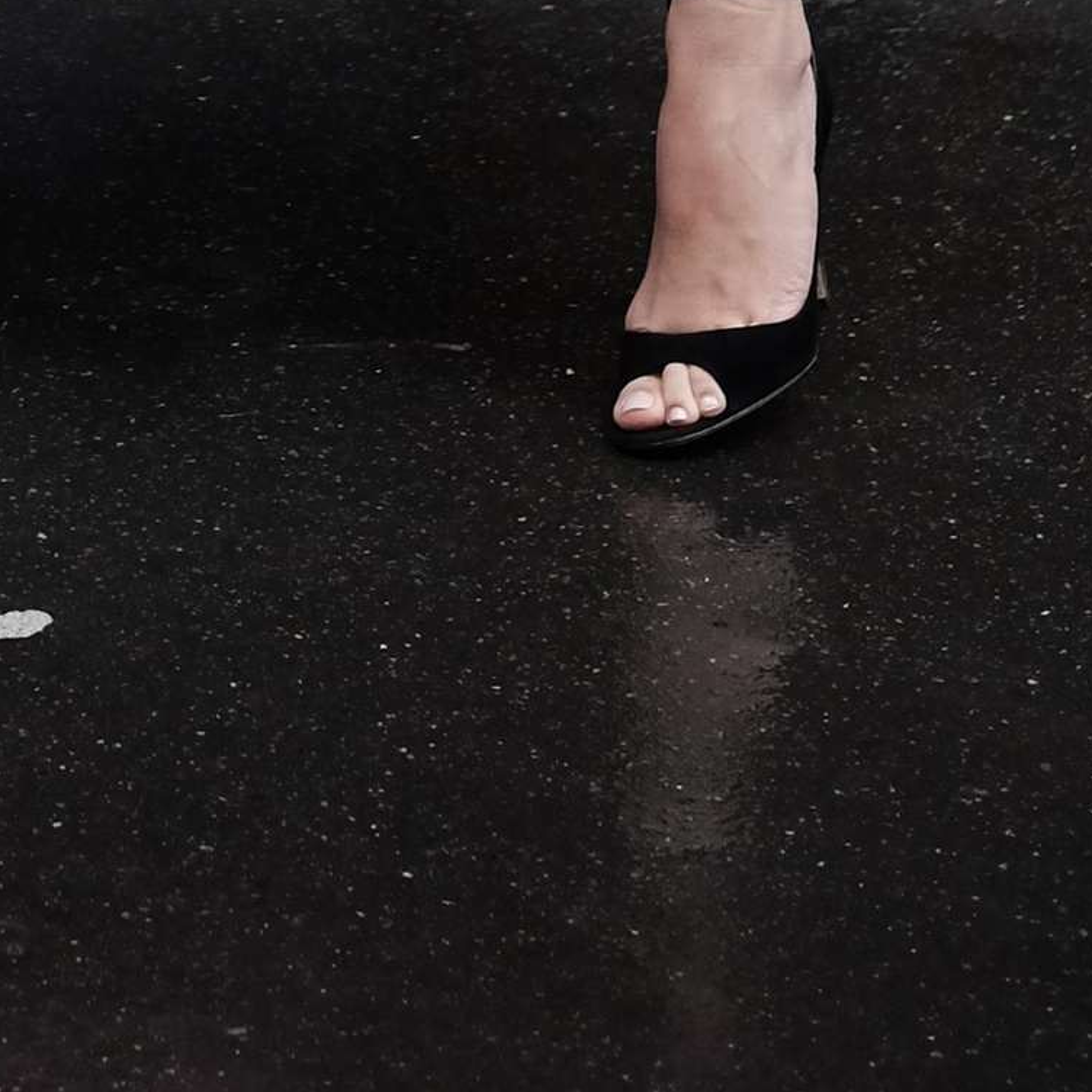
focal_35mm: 230
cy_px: -1125
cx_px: 30
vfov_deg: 7.3
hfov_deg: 7.6
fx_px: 8209
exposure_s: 1/2000
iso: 800
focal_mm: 35
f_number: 2
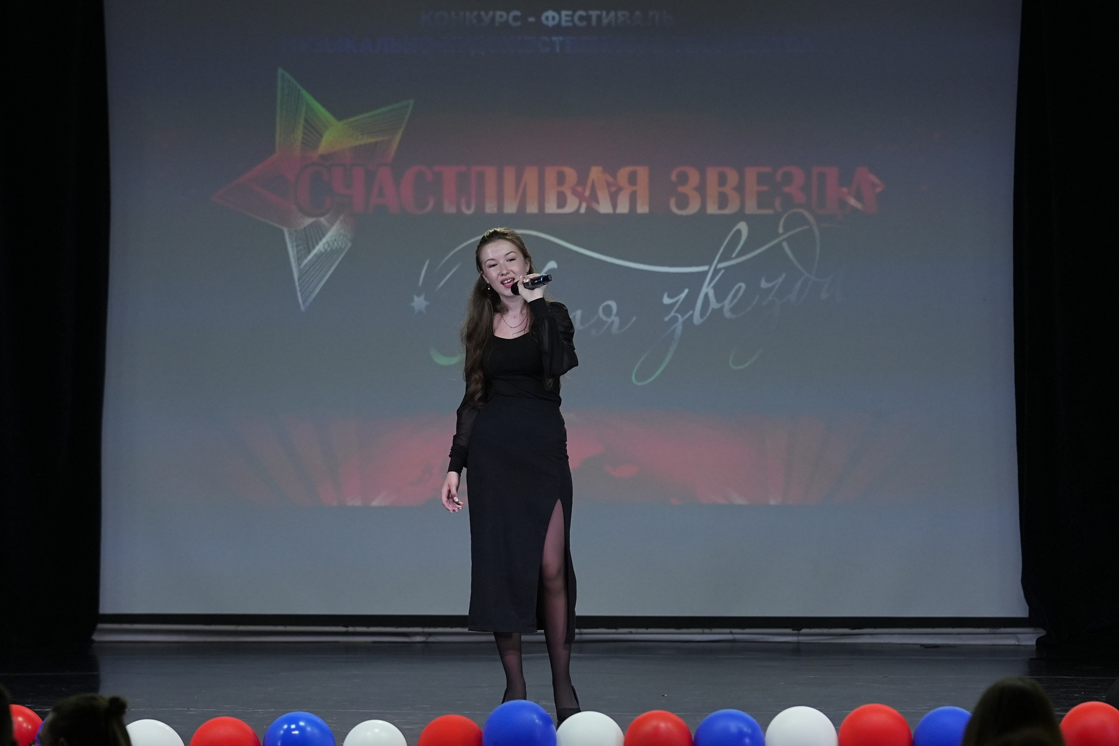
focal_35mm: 154
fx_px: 4787
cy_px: 373
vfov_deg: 8.9
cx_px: 560
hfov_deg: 13.3
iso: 1600
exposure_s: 1/400
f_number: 2.8
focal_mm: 103
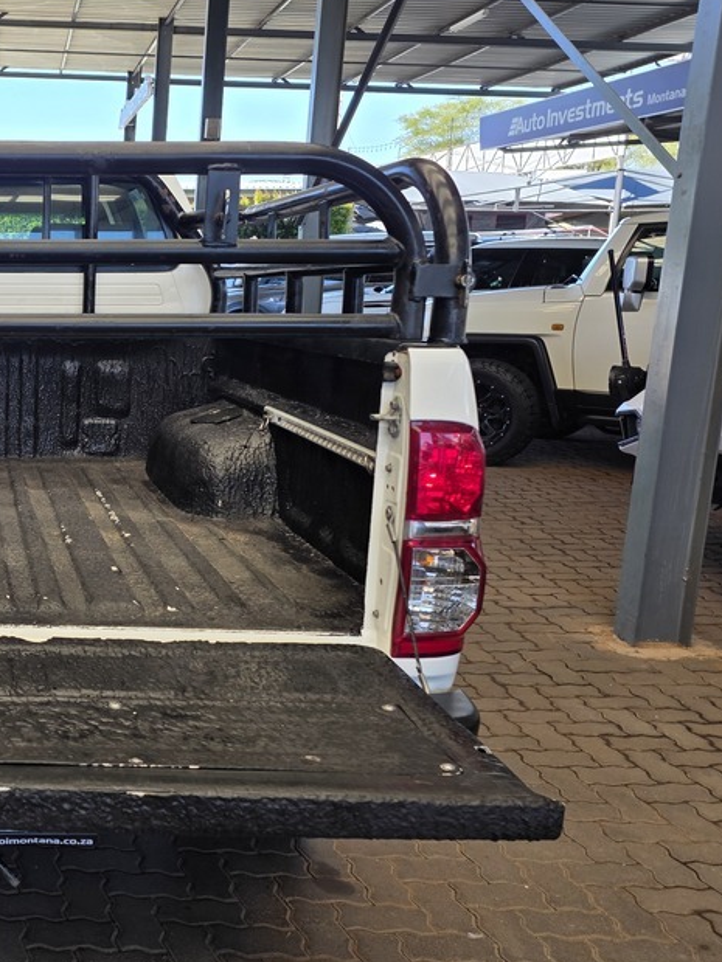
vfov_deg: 48.9
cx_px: -64
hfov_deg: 33.2
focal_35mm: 38
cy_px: 448
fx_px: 1057
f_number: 1.7
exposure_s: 1/359
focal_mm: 6.25
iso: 40
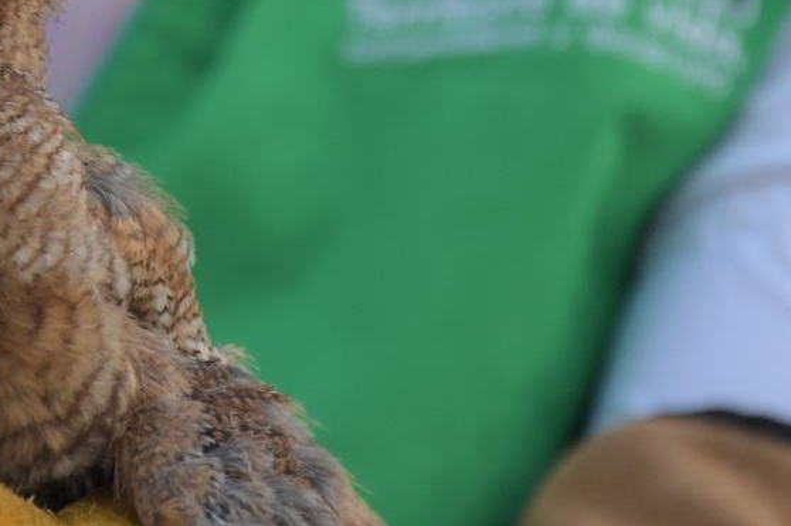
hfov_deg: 7.4
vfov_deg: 4.9
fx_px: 6100
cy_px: 65
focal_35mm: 278
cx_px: 119
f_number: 5.6
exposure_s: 1/160
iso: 800
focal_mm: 105
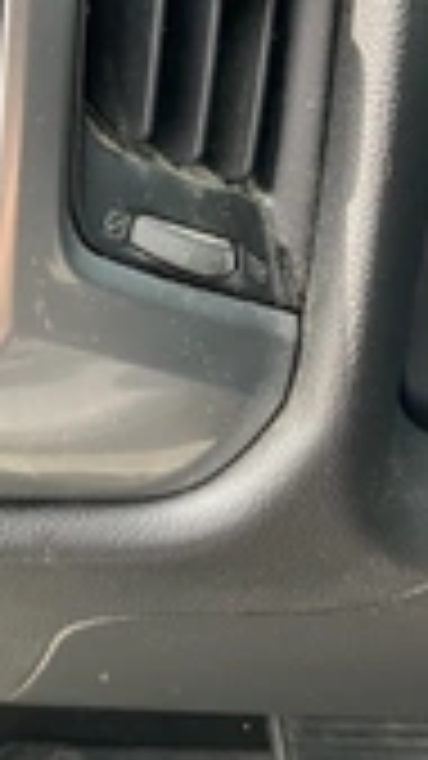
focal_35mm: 75
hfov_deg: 15.1
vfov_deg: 27.5
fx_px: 1514
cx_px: -180
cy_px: 121
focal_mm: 3
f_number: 1.8
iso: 25
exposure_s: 1/122
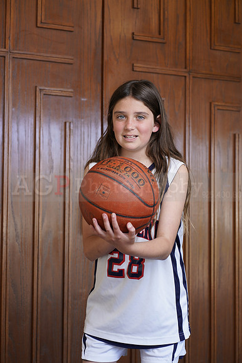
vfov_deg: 23.9
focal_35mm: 85
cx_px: 121
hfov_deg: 16.1
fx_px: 858
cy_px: 182
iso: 200
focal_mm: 85
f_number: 5.6
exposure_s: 1/60
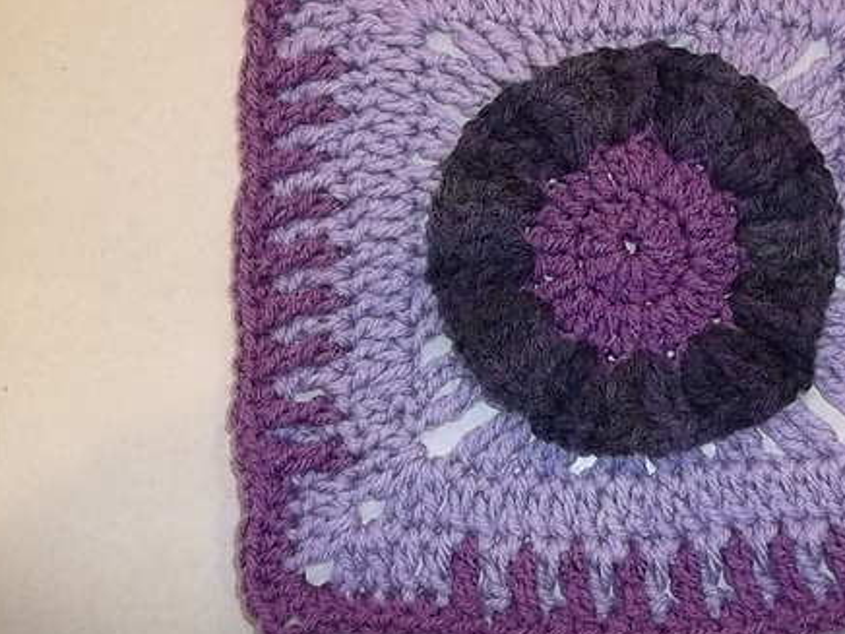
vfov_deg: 30.8
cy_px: 258
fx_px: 1147
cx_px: 566
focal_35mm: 47
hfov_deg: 39.9
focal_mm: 5.7
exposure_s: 1/30
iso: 160
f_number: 2.9
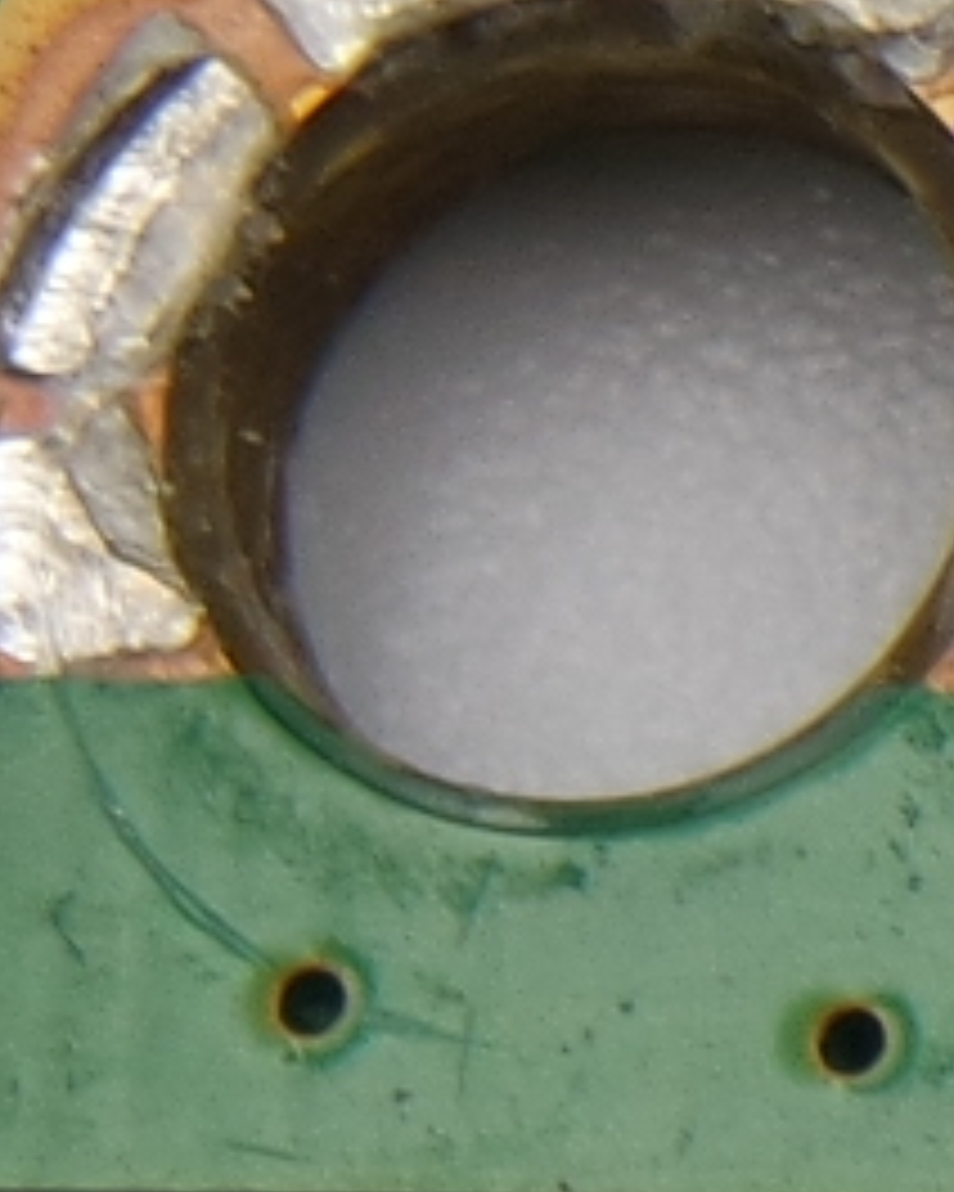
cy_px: 585
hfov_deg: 2.6
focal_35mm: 570
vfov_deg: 3.4
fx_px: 20117
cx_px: 5283
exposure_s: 1/100
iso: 160
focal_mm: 20
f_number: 5
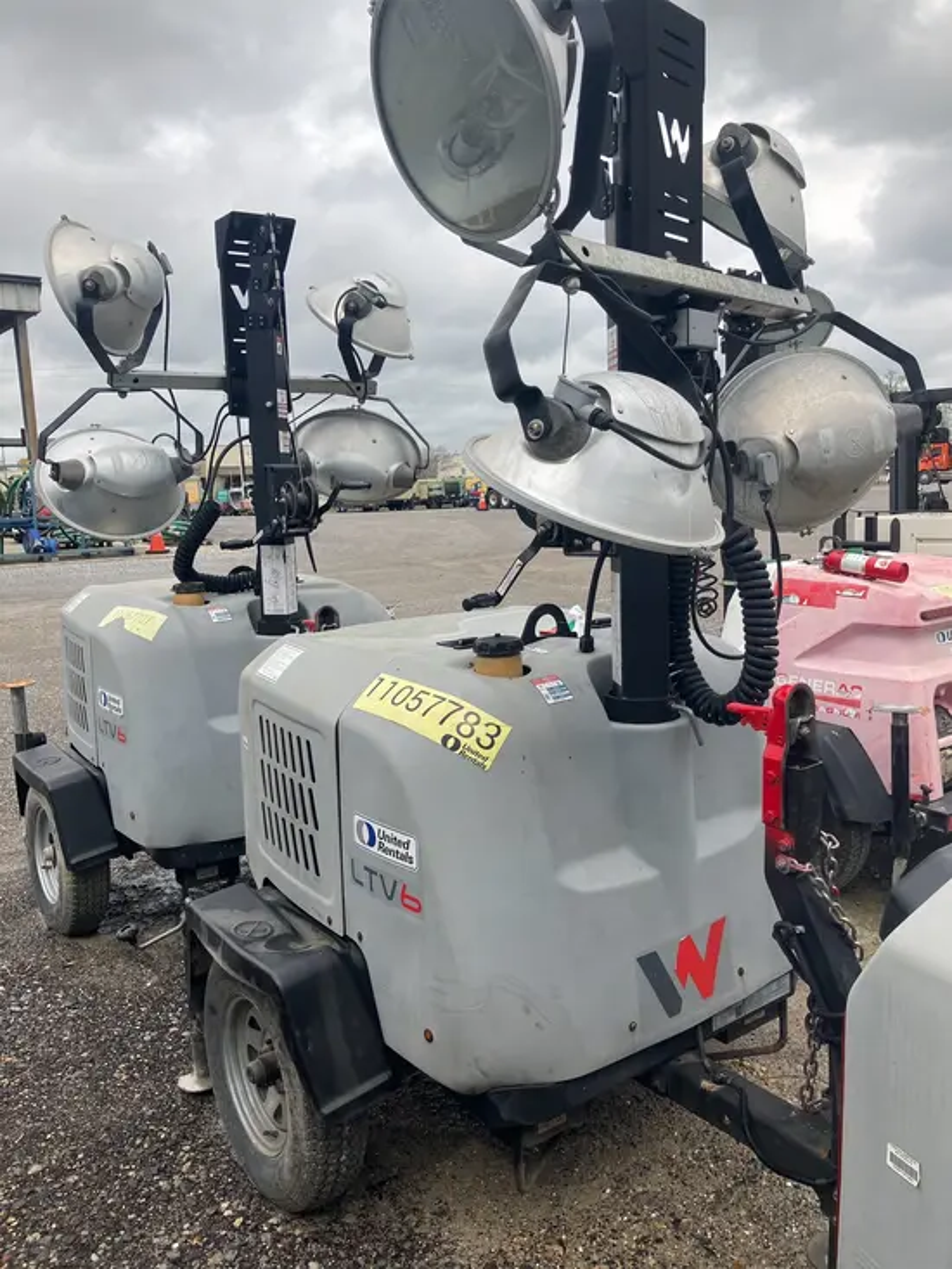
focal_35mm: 28
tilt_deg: -6.5
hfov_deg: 49.8
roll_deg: +2.0
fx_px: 1026
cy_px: 634
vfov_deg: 63.4
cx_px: 476
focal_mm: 3.99
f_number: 1.8
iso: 32
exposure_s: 1/1185
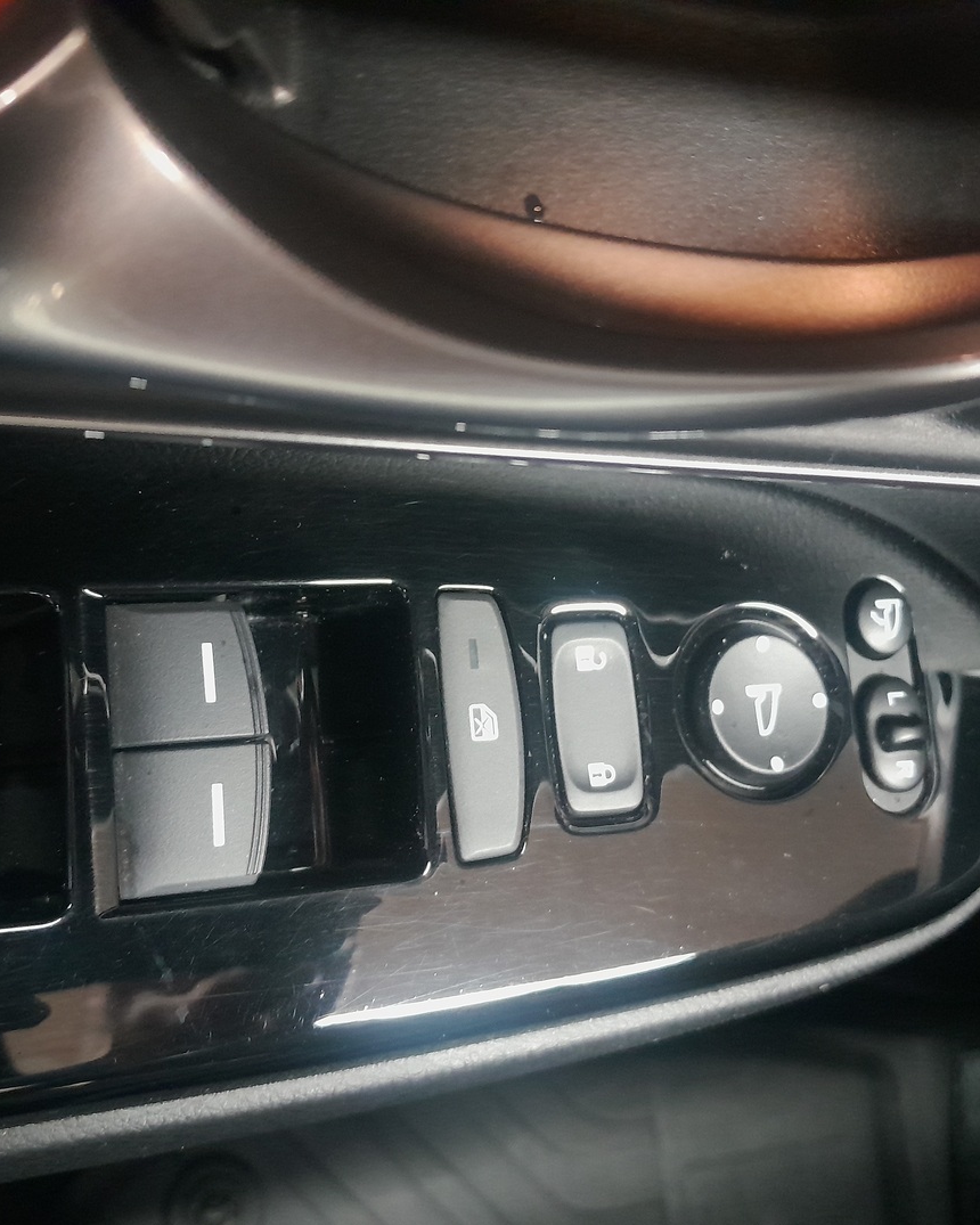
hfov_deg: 43.3
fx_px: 1233
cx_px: 471
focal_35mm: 34
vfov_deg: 52.8
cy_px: 614
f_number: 1.8
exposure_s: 1/17
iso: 640
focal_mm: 4
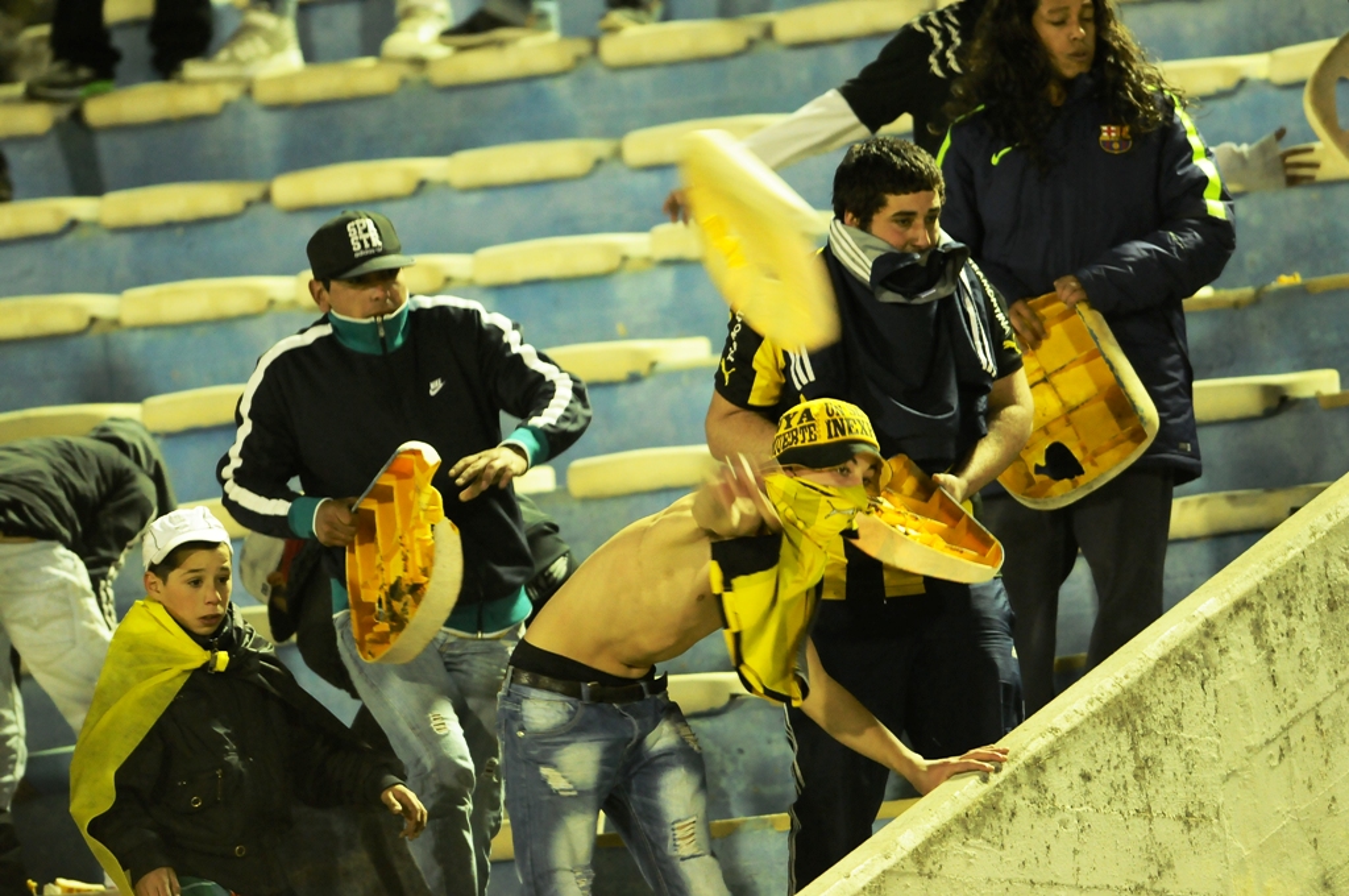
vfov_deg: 2.3
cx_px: 674
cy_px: 448
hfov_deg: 3.4
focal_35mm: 600
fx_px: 22455
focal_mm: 400
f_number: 2.8
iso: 1600
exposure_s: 1/160
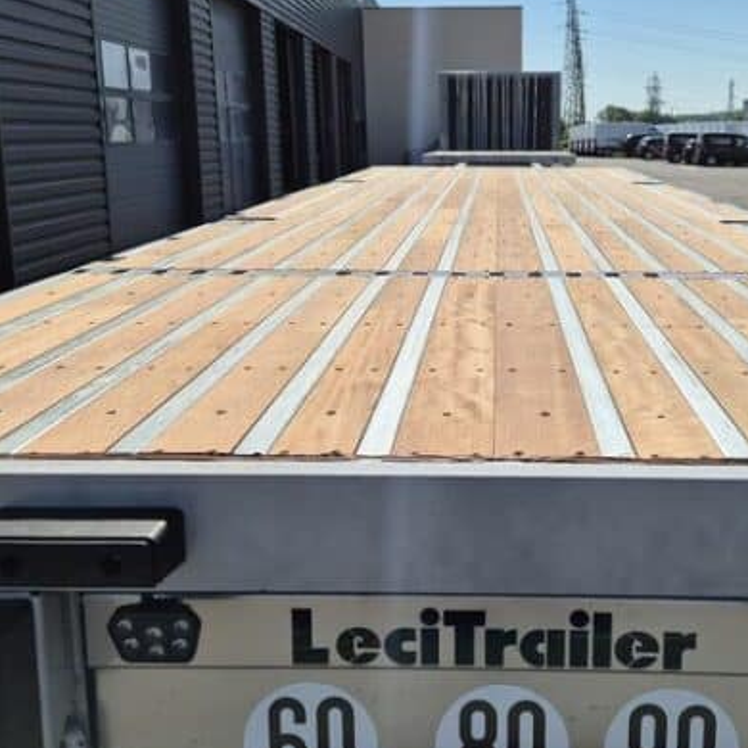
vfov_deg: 41.7
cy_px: 316
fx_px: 978
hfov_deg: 41.4
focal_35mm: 40
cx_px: 489
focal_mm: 5.4
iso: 25
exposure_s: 1/3208
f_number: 1.8
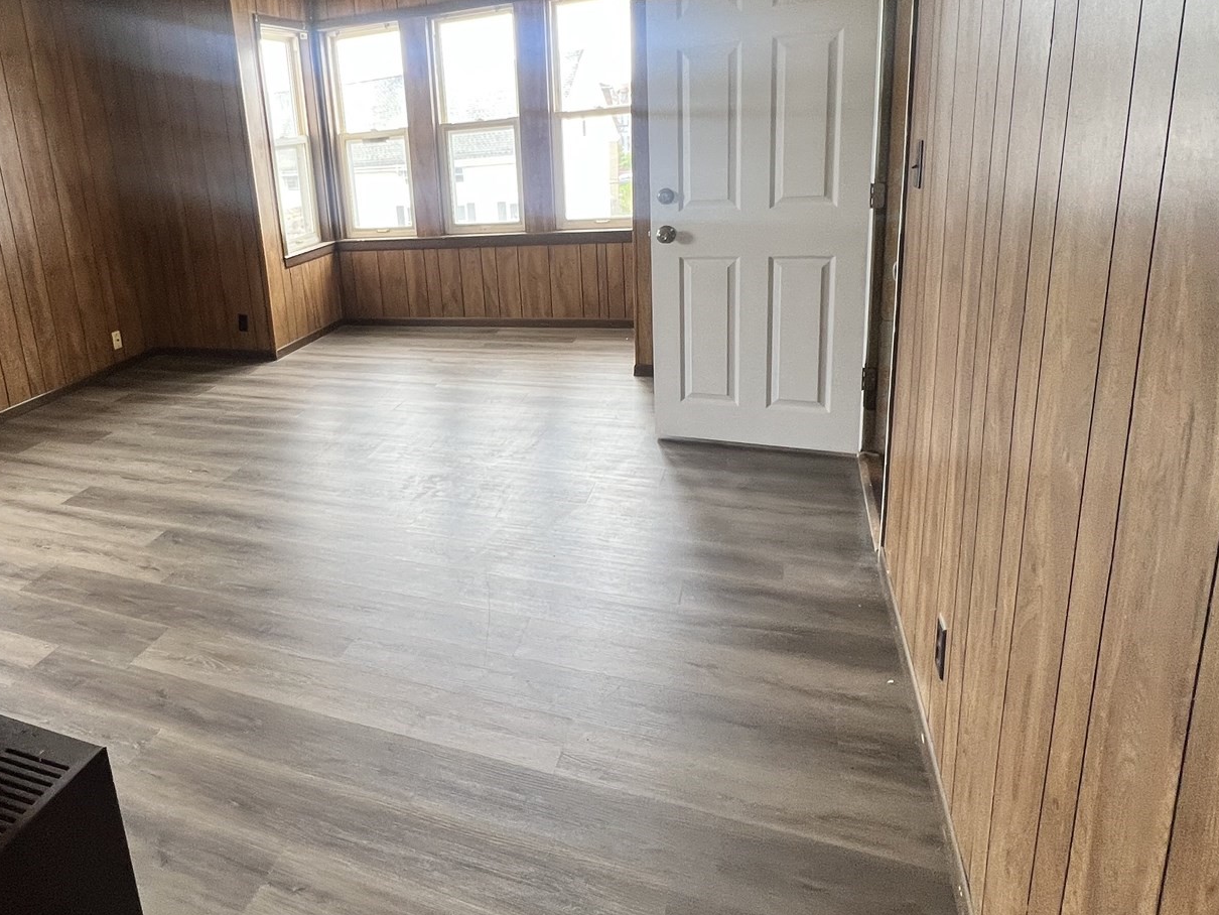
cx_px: 394
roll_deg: +6.4
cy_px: 338
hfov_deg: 73.7
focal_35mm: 22
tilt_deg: -15.8
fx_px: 775
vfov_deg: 60.2
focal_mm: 1.57
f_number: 1.8
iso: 64
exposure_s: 1/99
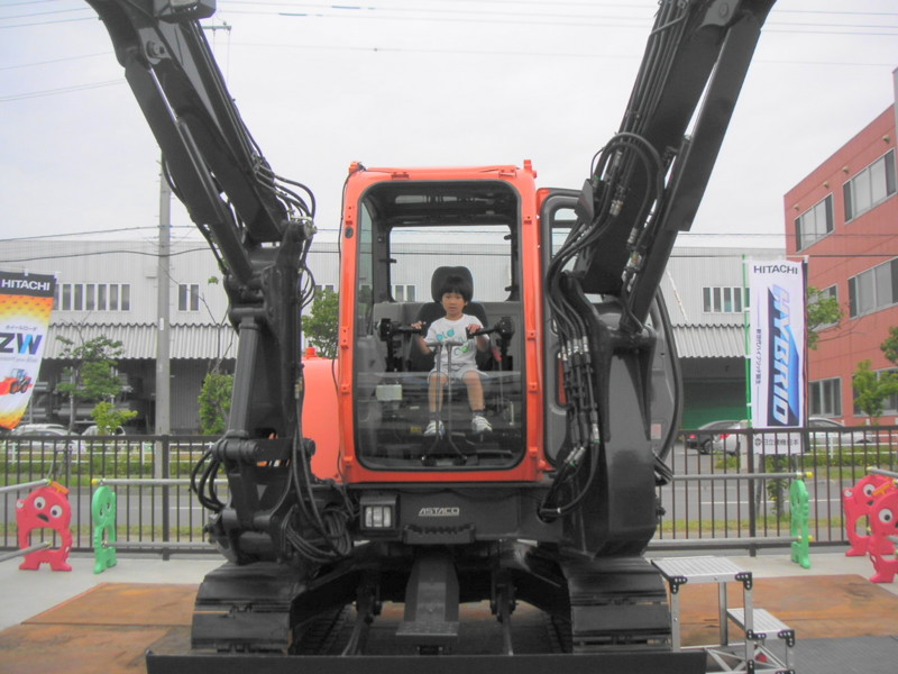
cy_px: 337
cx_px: 449
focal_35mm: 38
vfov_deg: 37.7
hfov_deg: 49.0
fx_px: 986
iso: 50
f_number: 2.8
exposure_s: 1/500
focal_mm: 6
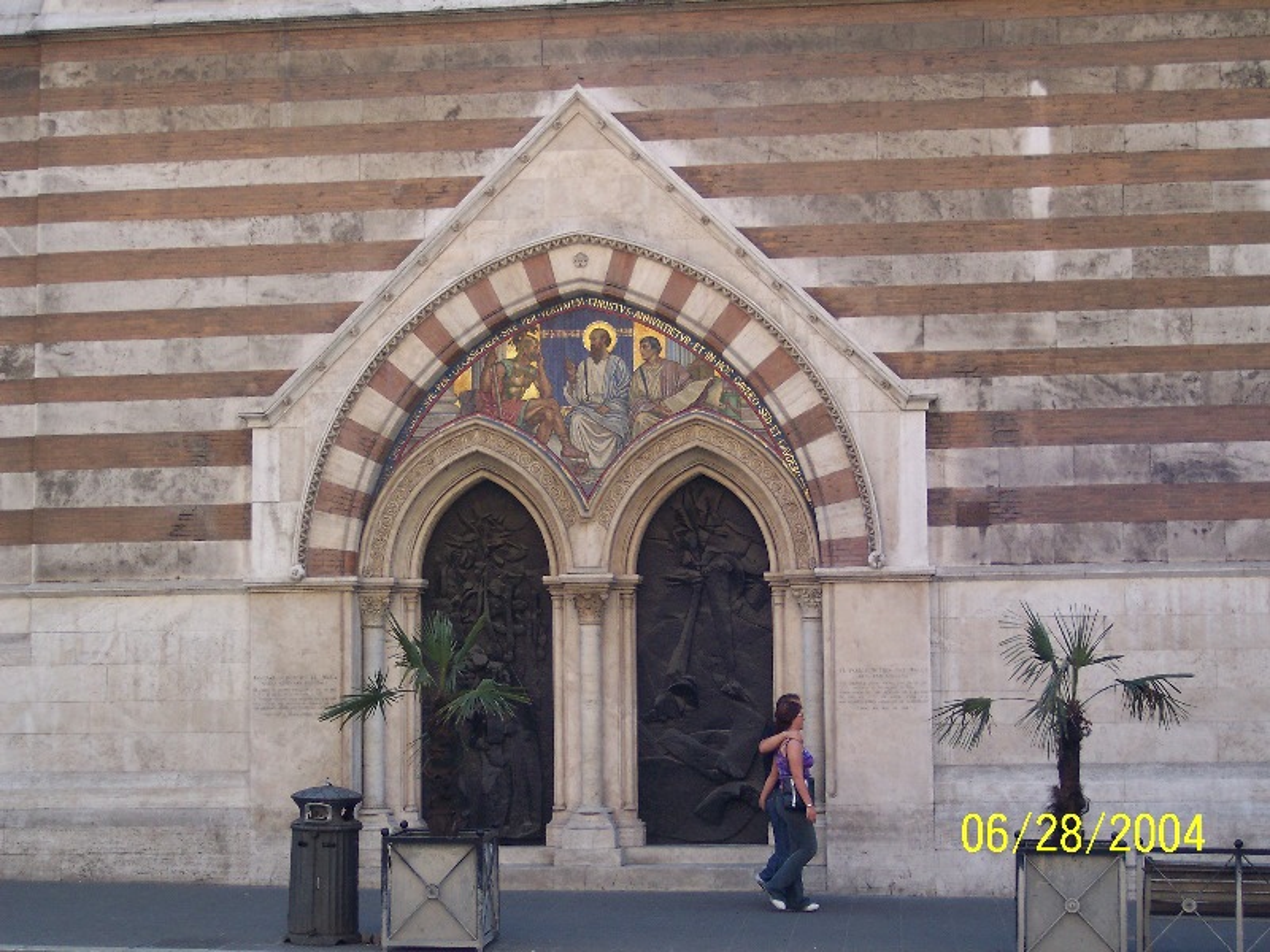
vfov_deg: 23.3
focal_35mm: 63
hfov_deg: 30.7
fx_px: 2311
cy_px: 476
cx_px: 635
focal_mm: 13.3
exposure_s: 1/500
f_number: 3.4
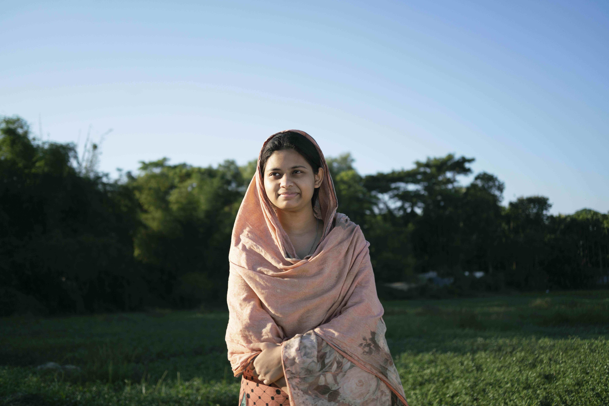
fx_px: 592
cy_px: 203
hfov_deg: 54.4
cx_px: 304
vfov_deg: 37.9
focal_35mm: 35
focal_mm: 35
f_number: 2.8
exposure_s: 1/4000
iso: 400
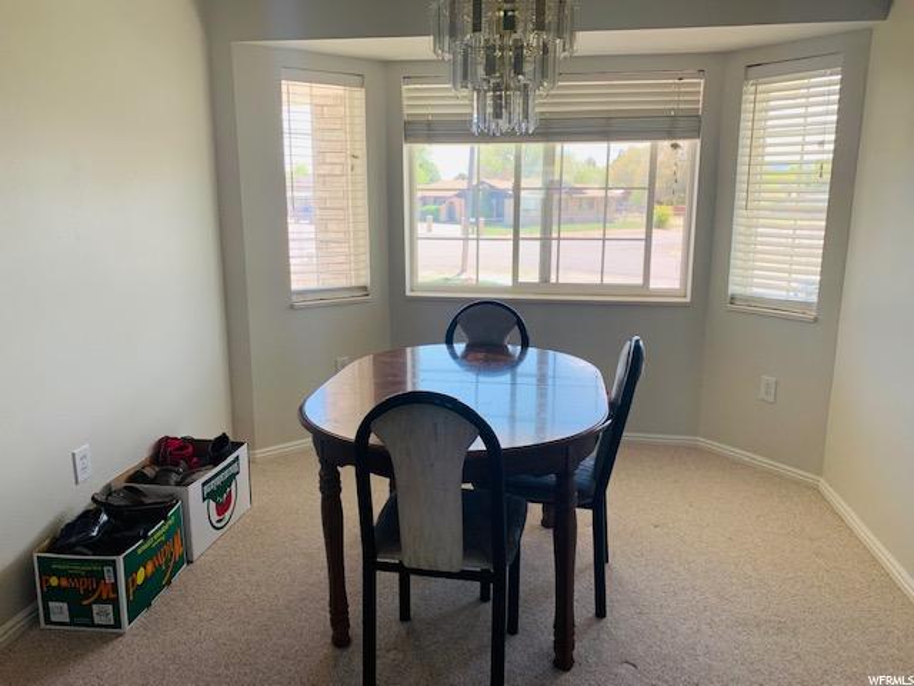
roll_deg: -0.2
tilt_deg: -10.2
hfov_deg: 67.3
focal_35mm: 26
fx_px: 687
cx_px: 457
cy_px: 343
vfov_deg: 53.1
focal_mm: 4.25
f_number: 1.8
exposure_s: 1/122
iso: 25
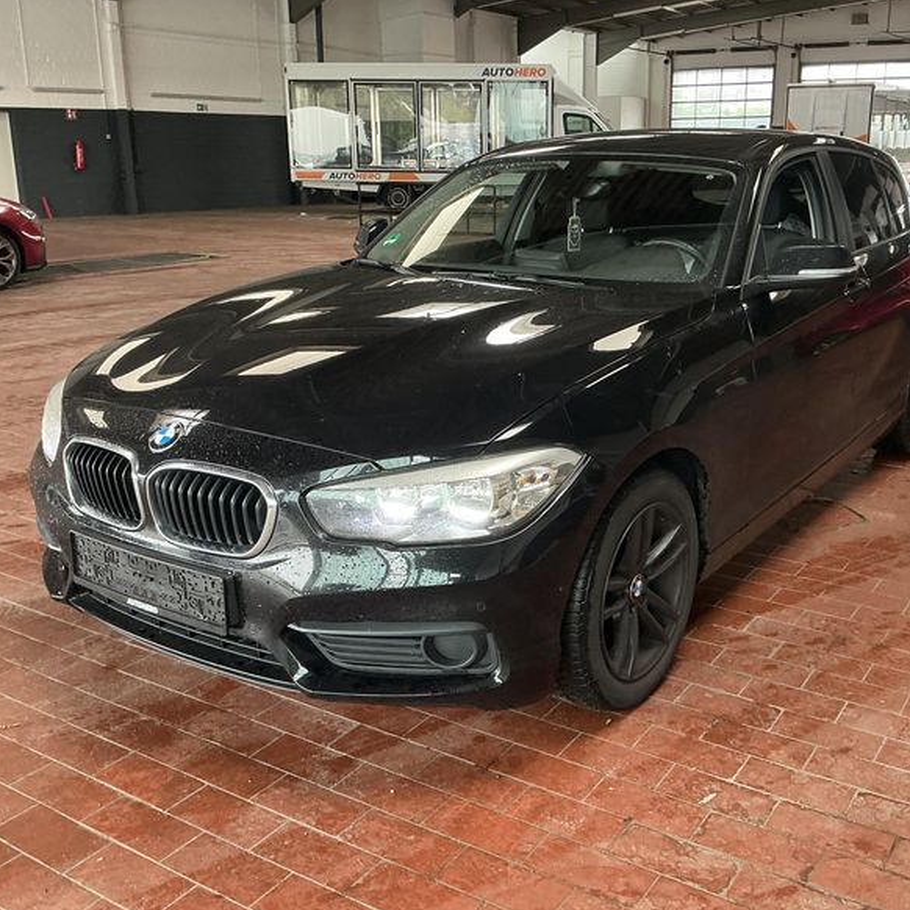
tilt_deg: -14.6
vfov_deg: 48.5
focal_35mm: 34
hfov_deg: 48.2
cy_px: 453
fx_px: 1011
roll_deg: -1.2
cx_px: 536
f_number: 1.8
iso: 125
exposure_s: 1/59
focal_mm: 3
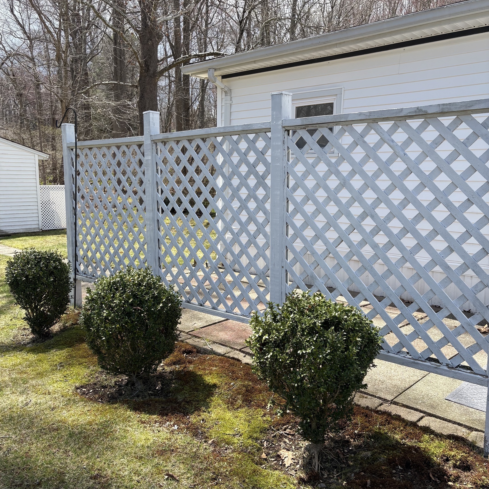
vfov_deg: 52.5
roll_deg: -0.3
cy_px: 257
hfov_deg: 52.5
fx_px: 495
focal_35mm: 31
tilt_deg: -8.1
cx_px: 242
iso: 50
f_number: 1.6
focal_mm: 5.96
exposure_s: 1/1550
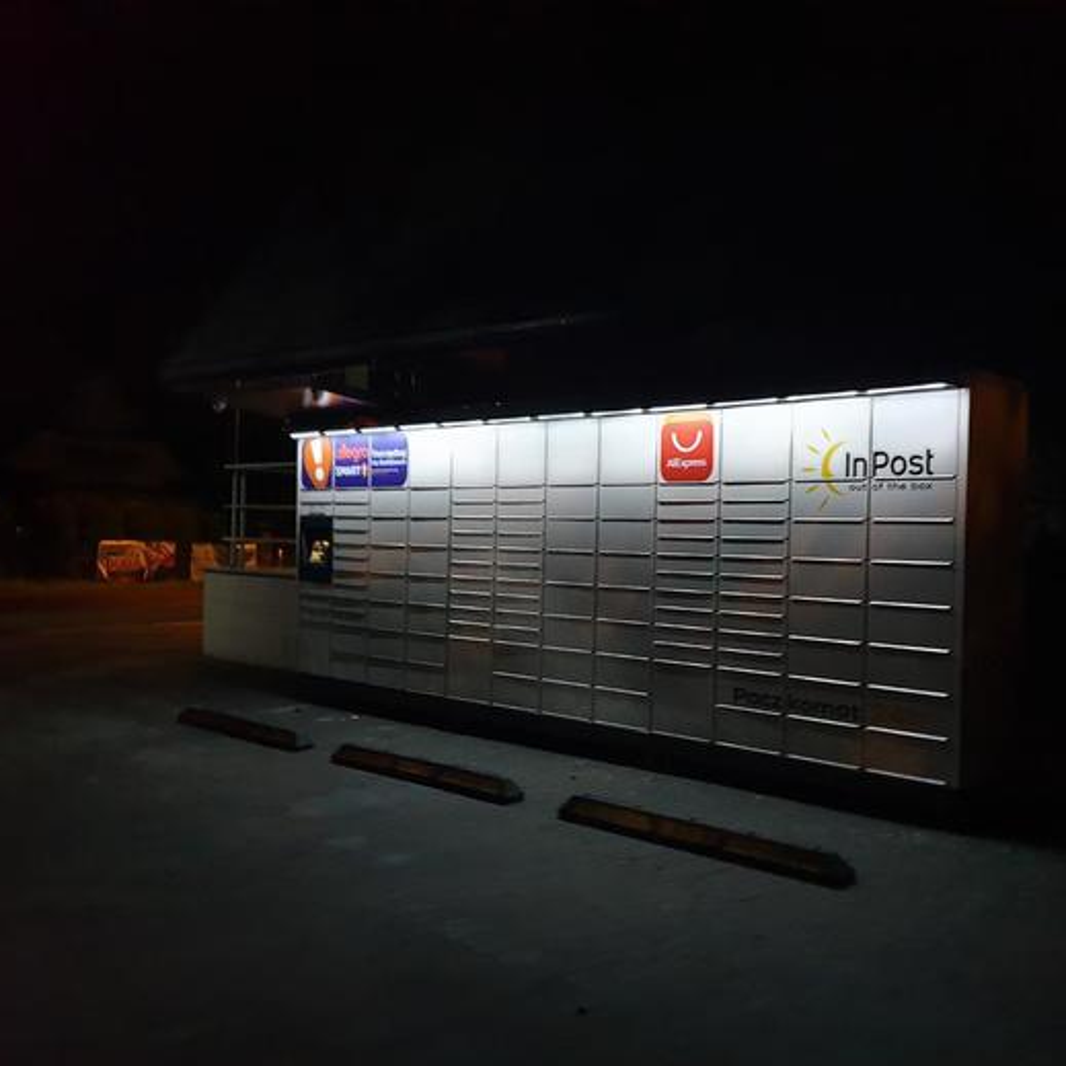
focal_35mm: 31
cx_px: 670
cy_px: 537
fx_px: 1080
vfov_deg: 52.5
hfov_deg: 52.0
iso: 500
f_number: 1.5
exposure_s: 1/50
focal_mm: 4.3
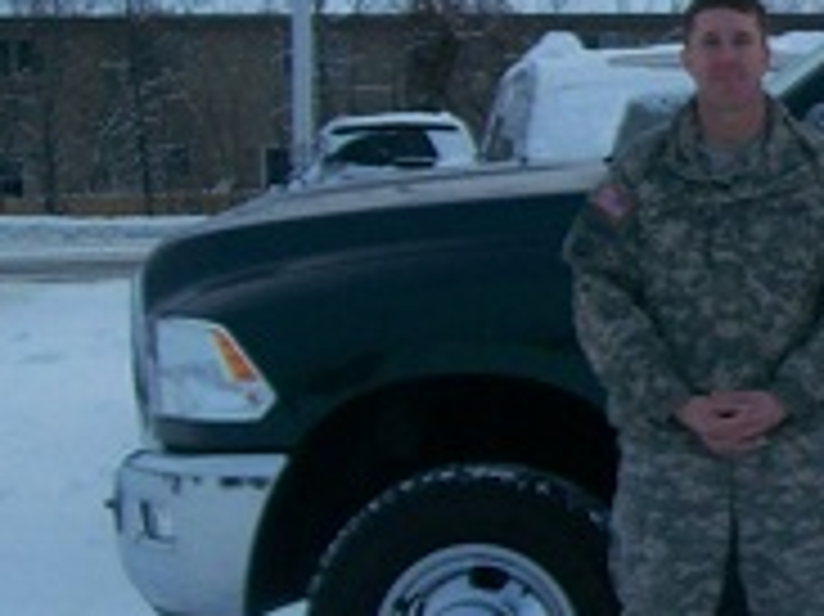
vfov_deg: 10.6
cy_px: 234
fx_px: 3330
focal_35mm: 140
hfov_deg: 12.9
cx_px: 1445
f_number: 2.7
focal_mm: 6
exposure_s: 1/474
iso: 80
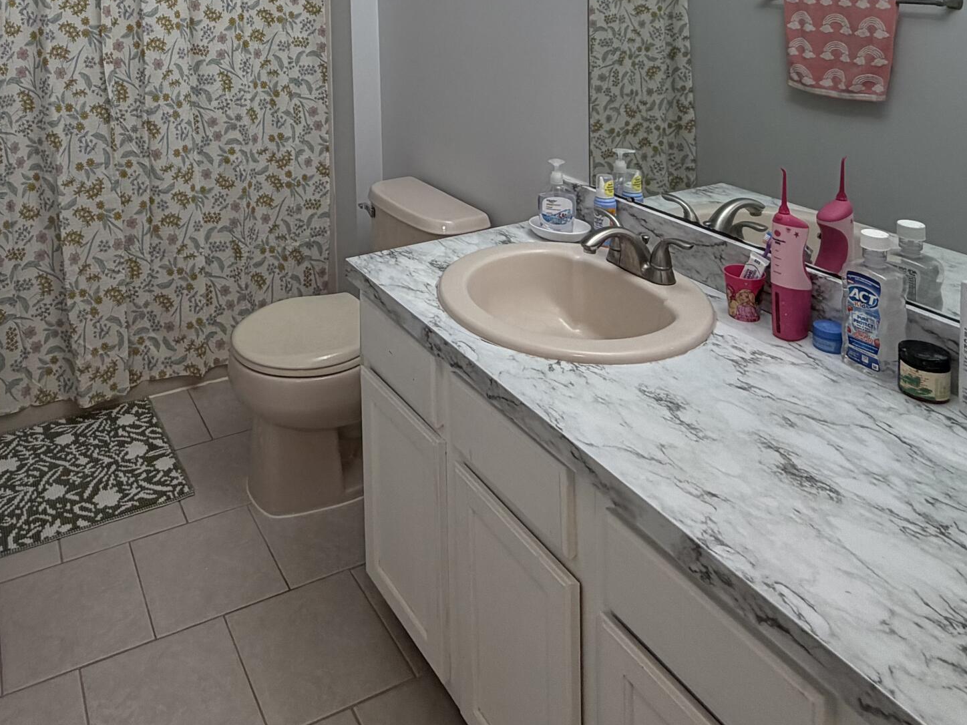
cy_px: -3
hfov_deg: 60.0
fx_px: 810
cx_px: 313
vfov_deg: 41.8
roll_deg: +2.0
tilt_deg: -3.9
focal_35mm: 29
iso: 100
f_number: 2.2
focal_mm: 2.22
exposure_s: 1/120
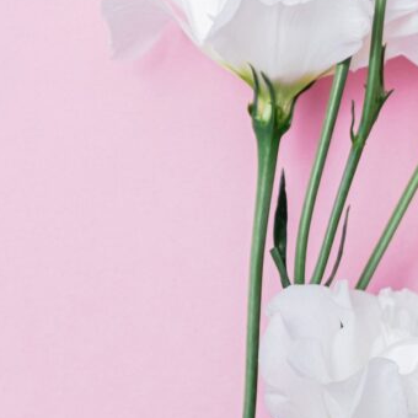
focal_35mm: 589
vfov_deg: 3.0
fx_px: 8047
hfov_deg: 2.9
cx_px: 1411
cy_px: 599
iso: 200
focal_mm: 92
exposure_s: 1/160
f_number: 5
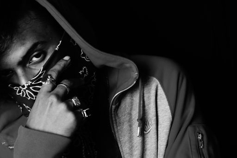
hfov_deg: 24.6
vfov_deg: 16.5
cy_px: 79
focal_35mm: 82
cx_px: 118
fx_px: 543
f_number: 5.6
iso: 100
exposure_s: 1/125
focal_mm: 55
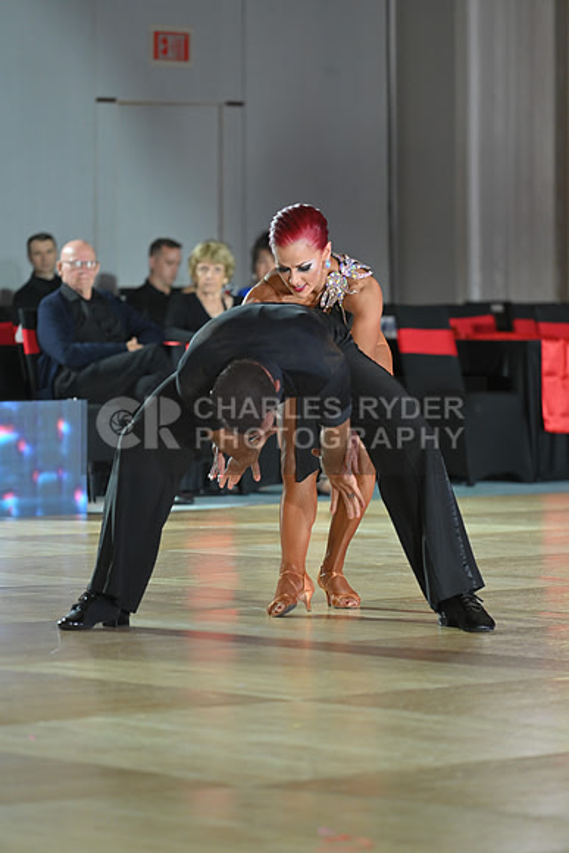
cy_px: 426
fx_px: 4265
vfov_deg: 11.4
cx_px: 284
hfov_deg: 7.6
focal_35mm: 180
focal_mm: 180
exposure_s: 1/250
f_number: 4
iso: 2000
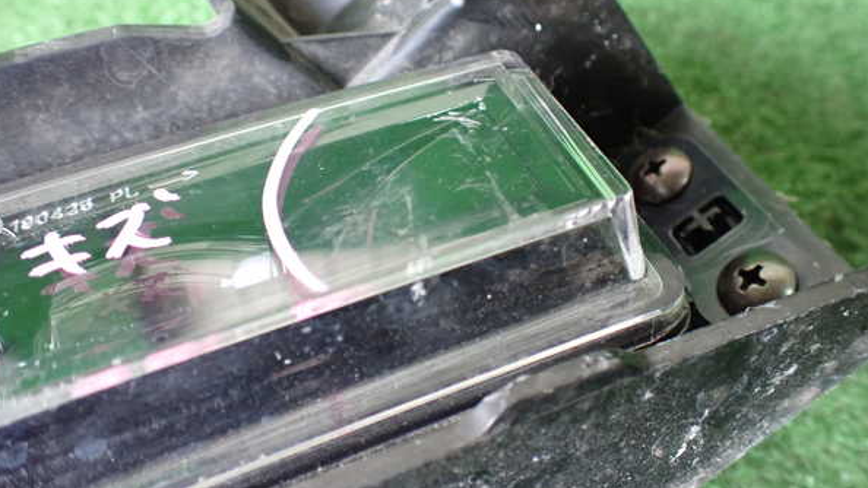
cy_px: 203
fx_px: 759
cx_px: 431
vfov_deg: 35.5
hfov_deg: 59.5
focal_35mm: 33
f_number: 2.3
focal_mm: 5.4
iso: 800
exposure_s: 1/100
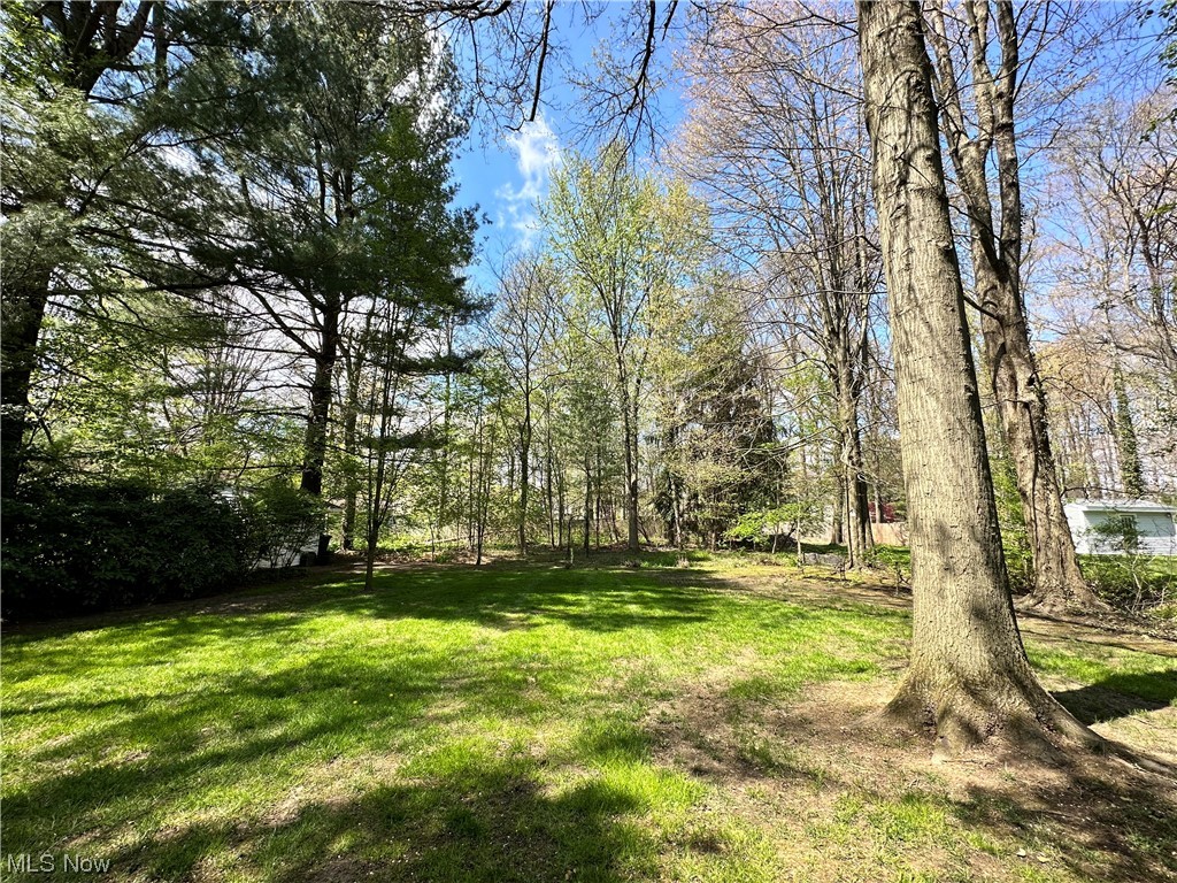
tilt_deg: +8.6
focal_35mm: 14
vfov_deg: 85.7
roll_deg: -0.7
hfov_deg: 102.1
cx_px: 588
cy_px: 442
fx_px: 476
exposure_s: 1/622
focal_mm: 2.22
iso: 40
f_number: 2.2
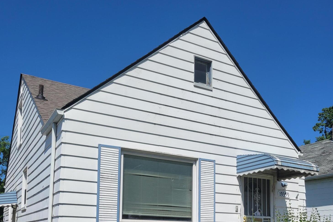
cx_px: 164
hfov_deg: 51.9
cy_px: 196
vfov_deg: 34.1
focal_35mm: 37
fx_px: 342
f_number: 1.8
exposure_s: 1/4980
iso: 40
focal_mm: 5.4
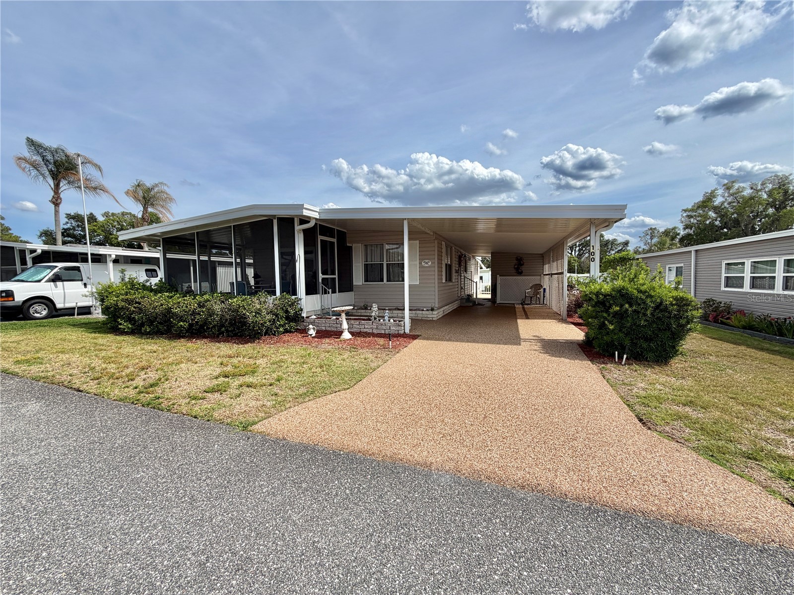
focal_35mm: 14
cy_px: 298
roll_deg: +0.9
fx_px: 321
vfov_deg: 85.7
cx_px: 397
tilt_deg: -2.9
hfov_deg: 102.1
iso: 20
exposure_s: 1/1068
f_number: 2.2
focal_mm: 2.22
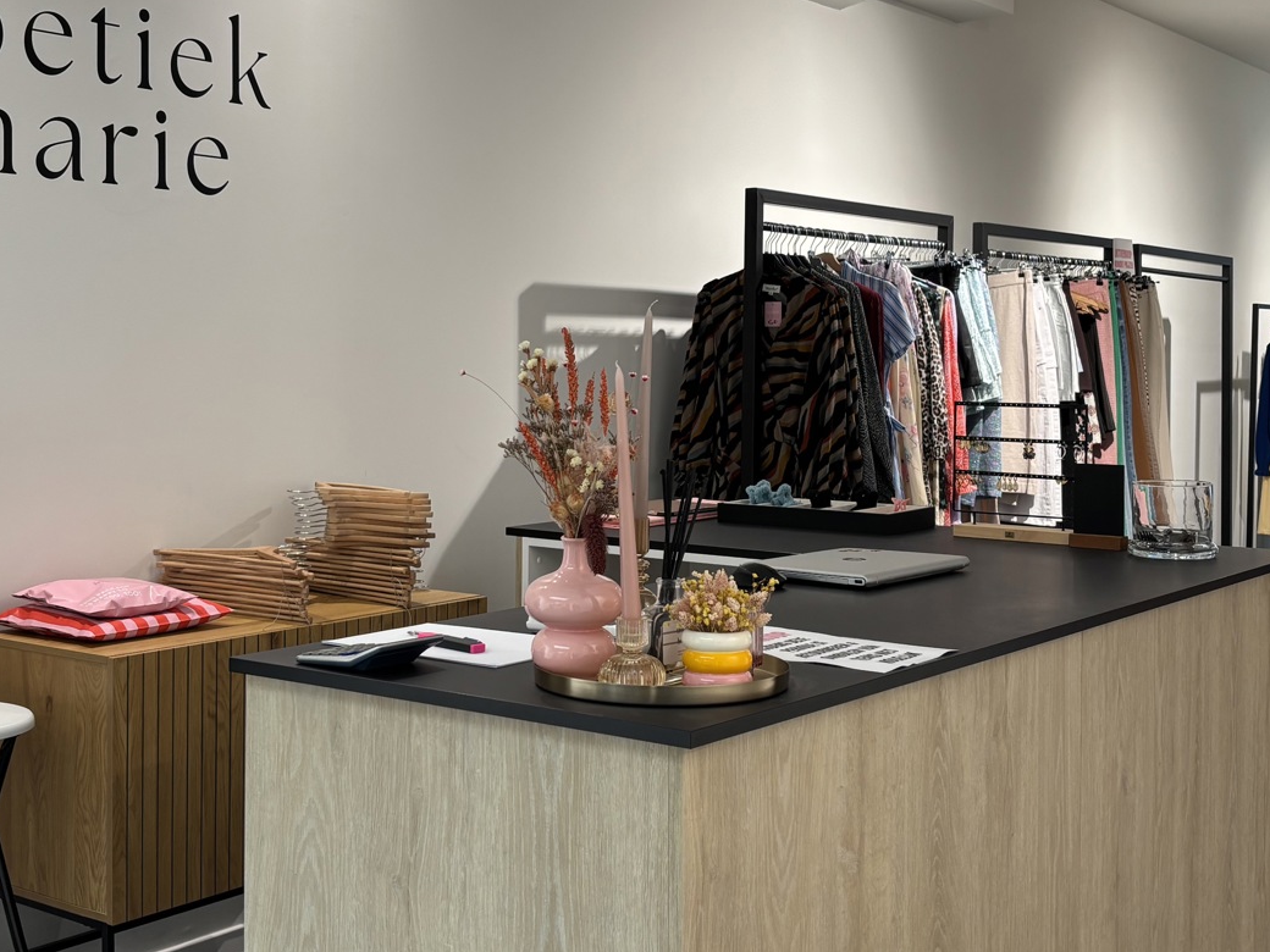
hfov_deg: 39.6
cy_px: 378
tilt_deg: -0.8
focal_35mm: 48
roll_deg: -0.9
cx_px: 574
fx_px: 1761
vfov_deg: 30.2
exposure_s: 1/50
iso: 80
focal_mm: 5.96
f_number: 1.6
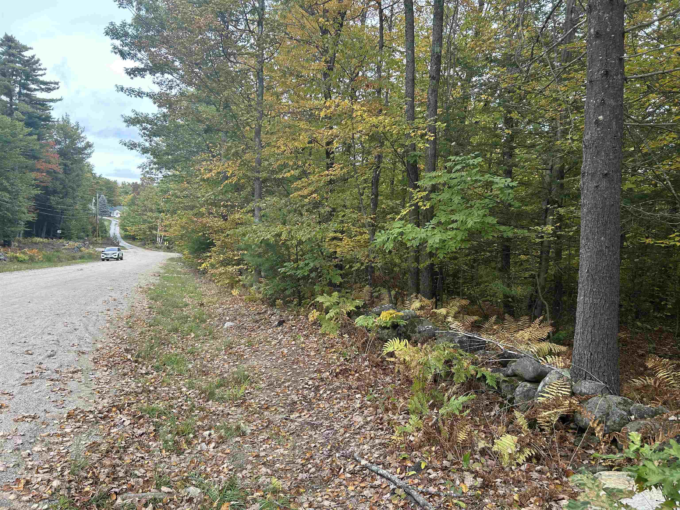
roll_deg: -3.9
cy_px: 255
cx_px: 340
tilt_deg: -3.7
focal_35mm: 26
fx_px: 511
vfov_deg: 53.1
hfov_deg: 67.3
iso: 50
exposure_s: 1/461
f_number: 1.5
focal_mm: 5.7
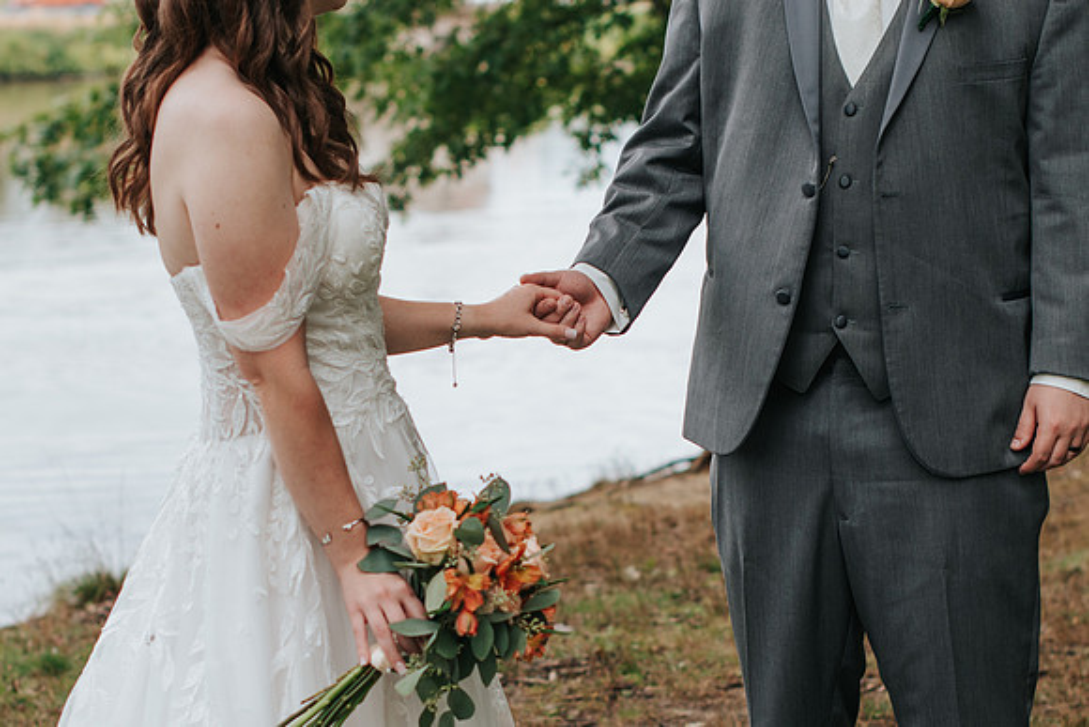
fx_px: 3080
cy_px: 493
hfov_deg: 20.1
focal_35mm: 102
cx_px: 555
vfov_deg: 13.4
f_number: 2.8
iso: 200
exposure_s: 1/800
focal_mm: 50
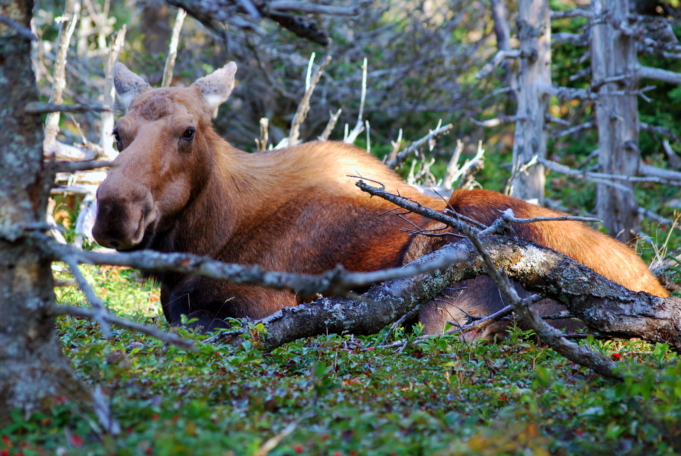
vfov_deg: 6.1
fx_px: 4261
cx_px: 340
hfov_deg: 9.1
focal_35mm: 225
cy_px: 228
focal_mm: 150
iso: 100
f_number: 5
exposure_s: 1/60
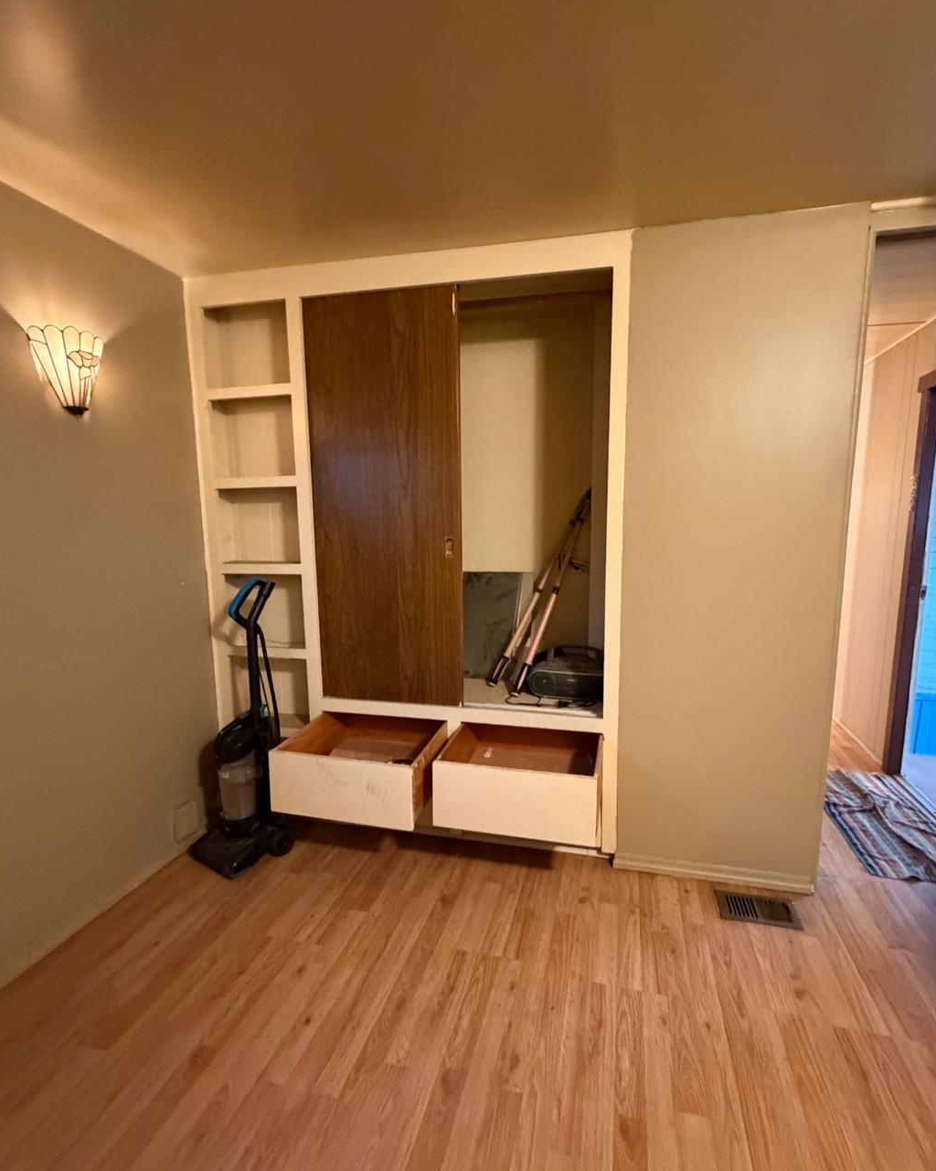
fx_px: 554
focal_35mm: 16
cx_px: 503
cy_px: 602
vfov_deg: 93.1
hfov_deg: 80.2
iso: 1000
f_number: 2.2
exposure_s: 1/60
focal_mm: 2.22
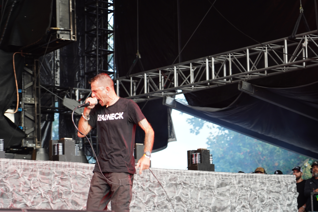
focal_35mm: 105
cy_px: 106
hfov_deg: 19.5
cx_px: 159
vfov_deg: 13.0
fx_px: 927
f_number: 4
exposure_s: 1/125
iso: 800
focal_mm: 105
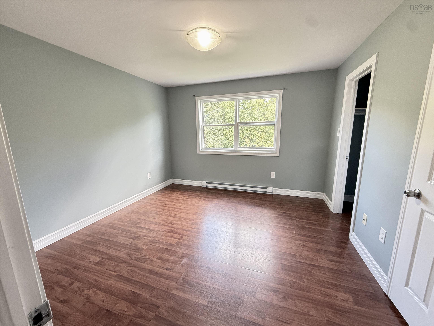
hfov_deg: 102.1
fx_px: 176
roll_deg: +0.3
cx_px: 217
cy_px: 163
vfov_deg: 85.7
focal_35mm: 14
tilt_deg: -10.5
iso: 320
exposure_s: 1/60
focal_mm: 2.22
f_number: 2.2
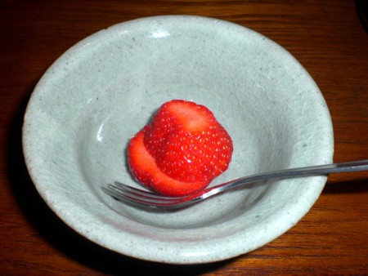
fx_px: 404
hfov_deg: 49.0
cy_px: 138
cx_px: 184
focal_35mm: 38
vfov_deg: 37.8
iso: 50
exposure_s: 1/60
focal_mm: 6.3
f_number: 4.4
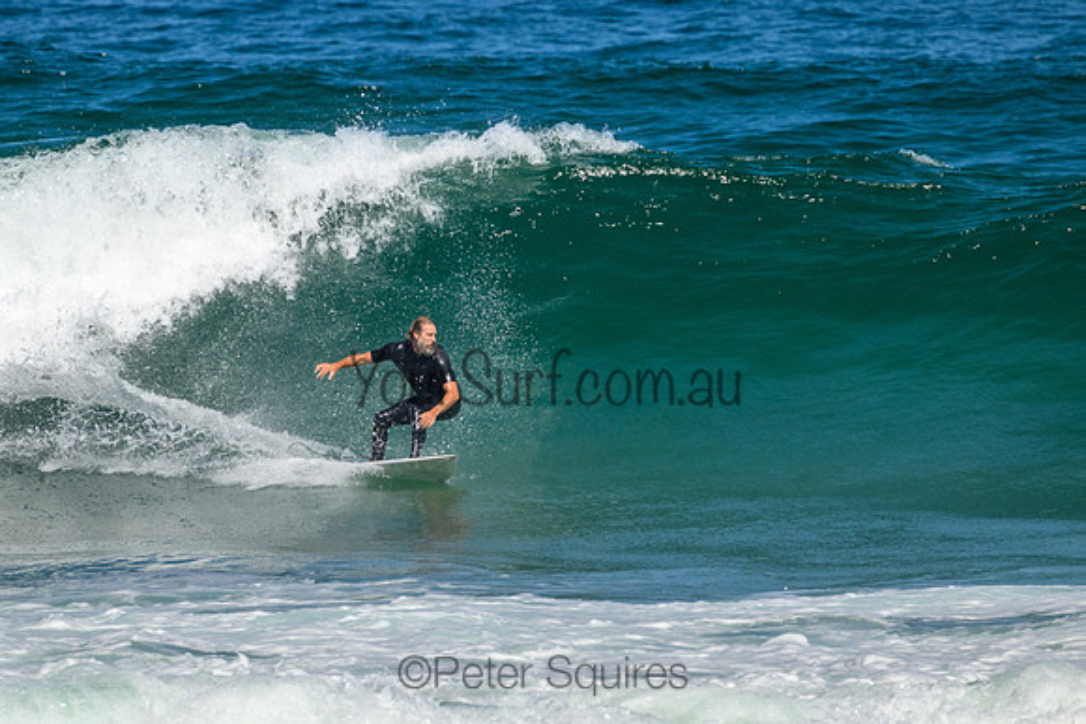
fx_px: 27769
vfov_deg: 1.5
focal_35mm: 920
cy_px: 309
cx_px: 463
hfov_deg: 2.2
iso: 1000
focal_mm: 800
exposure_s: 1/2000
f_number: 11
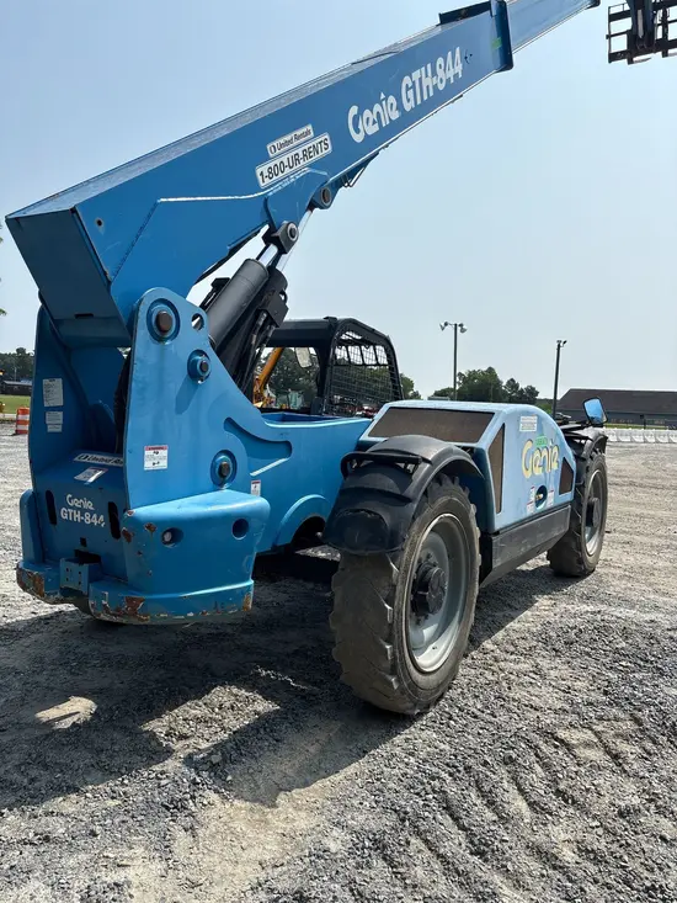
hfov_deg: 53.1
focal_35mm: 26
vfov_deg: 67.3
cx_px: 338
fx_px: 678
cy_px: 452
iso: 50
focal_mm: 5.96
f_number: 1.6
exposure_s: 1/5348
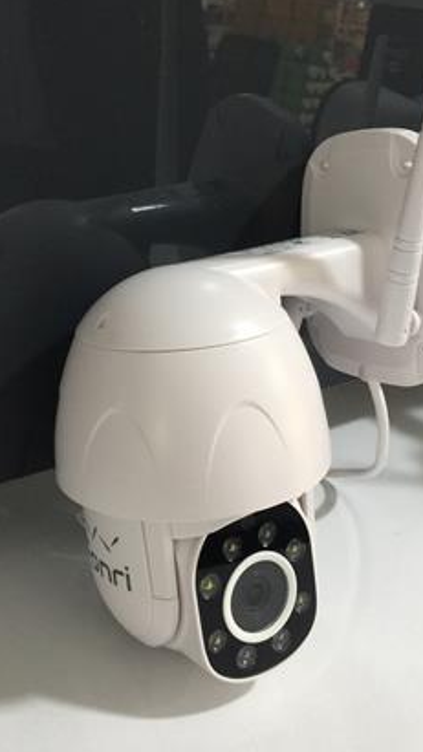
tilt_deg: -20.8
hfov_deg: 28.9
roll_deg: -6.5
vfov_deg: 49.3
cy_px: 332
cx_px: 156
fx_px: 818
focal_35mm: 41
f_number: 2.2
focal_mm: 4.15
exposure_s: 1/17
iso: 80
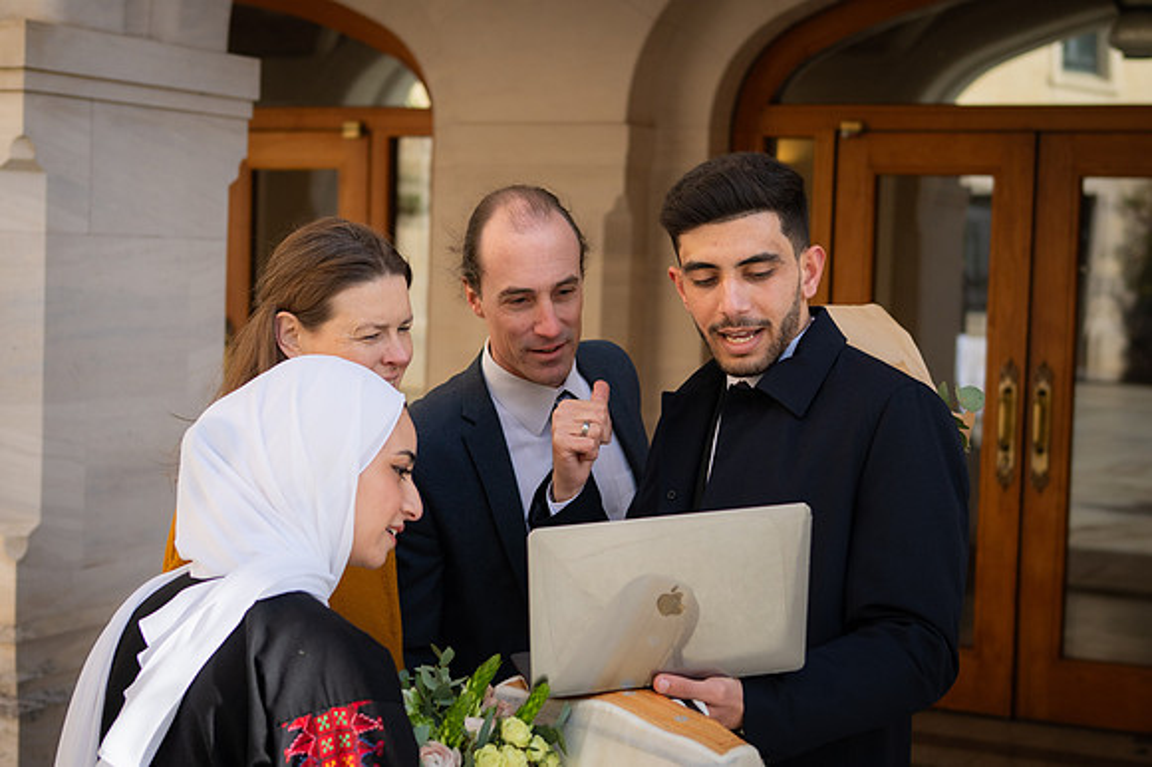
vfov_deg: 22.6
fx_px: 1919
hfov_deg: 33.4
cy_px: 384
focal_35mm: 60
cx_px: 576
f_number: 2.8
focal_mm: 40
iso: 200
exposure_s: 1/3200
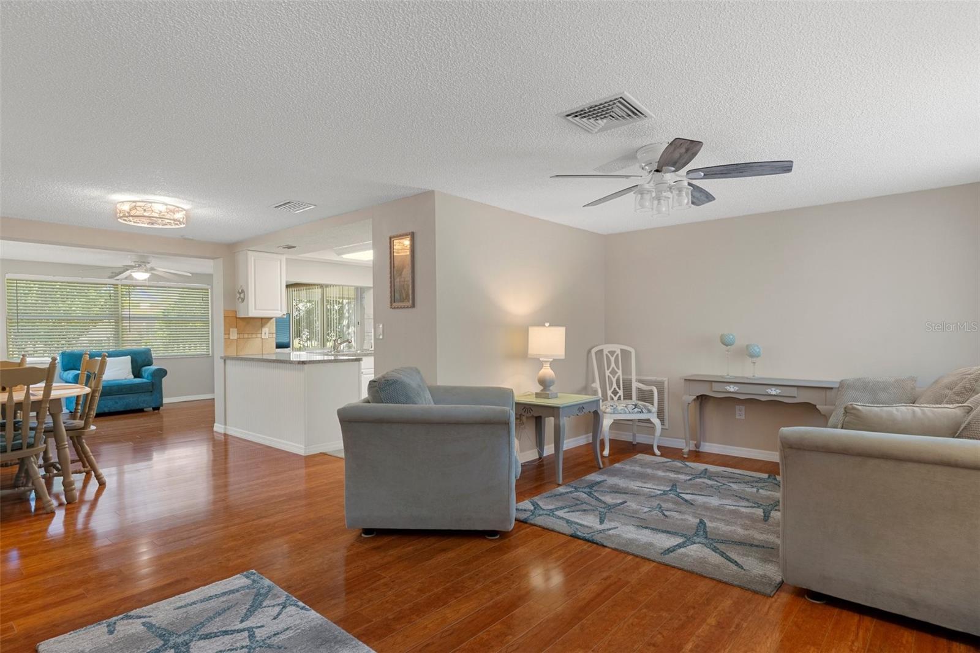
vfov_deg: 67.4
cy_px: 326
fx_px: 490
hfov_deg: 90.0
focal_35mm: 18
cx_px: 490
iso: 320
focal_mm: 12
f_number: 8
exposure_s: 1
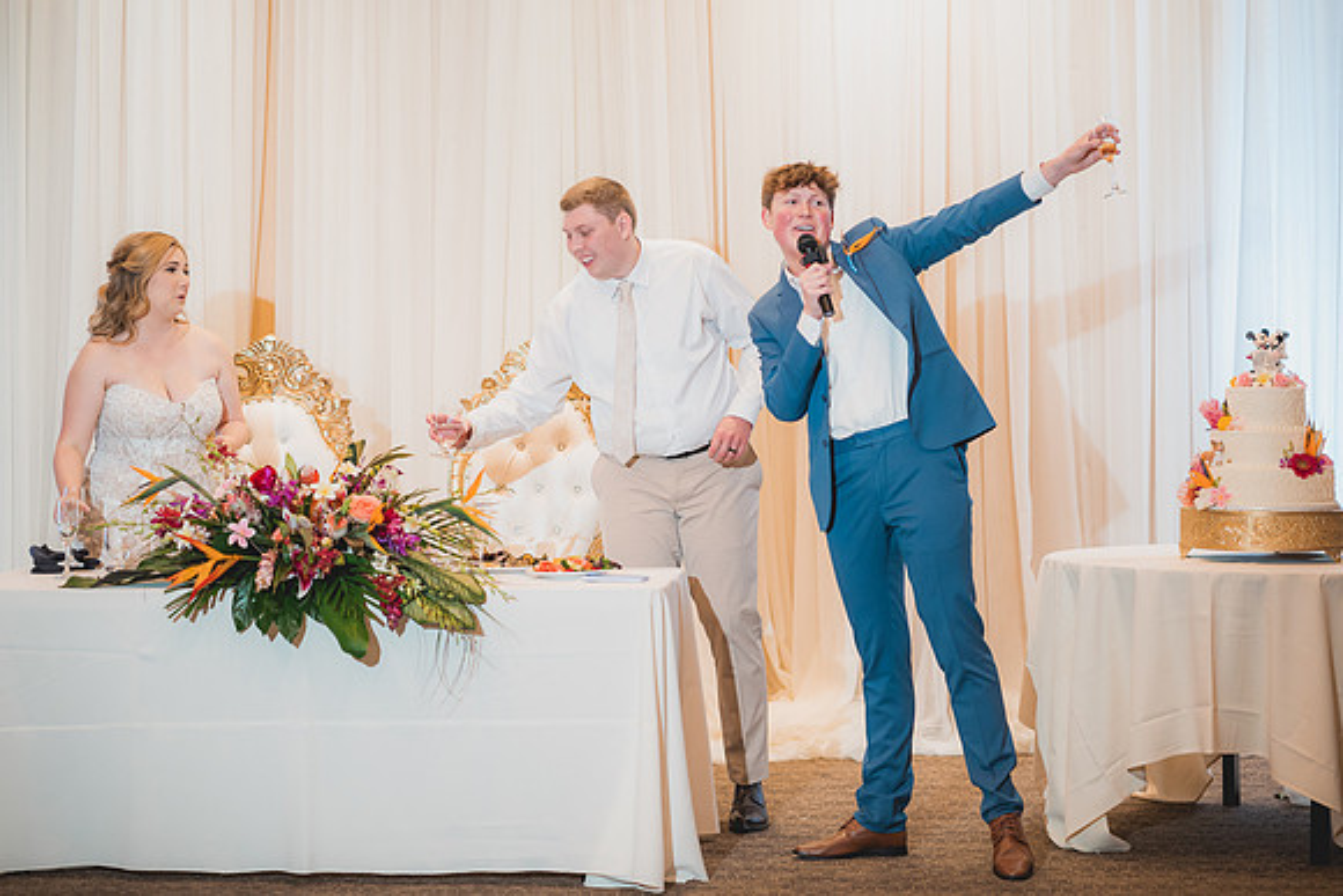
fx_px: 3172
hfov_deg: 23.9
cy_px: 448
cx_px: 672
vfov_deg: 16.1
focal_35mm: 85
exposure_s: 1/160
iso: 1250
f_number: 2.2
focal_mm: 85
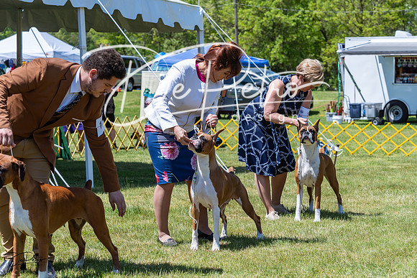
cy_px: 139
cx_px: 208
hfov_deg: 24.5
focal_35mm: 83
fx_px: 962
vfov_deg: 16.5
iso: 200
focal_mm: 83
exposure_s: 1/640
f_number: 6.3
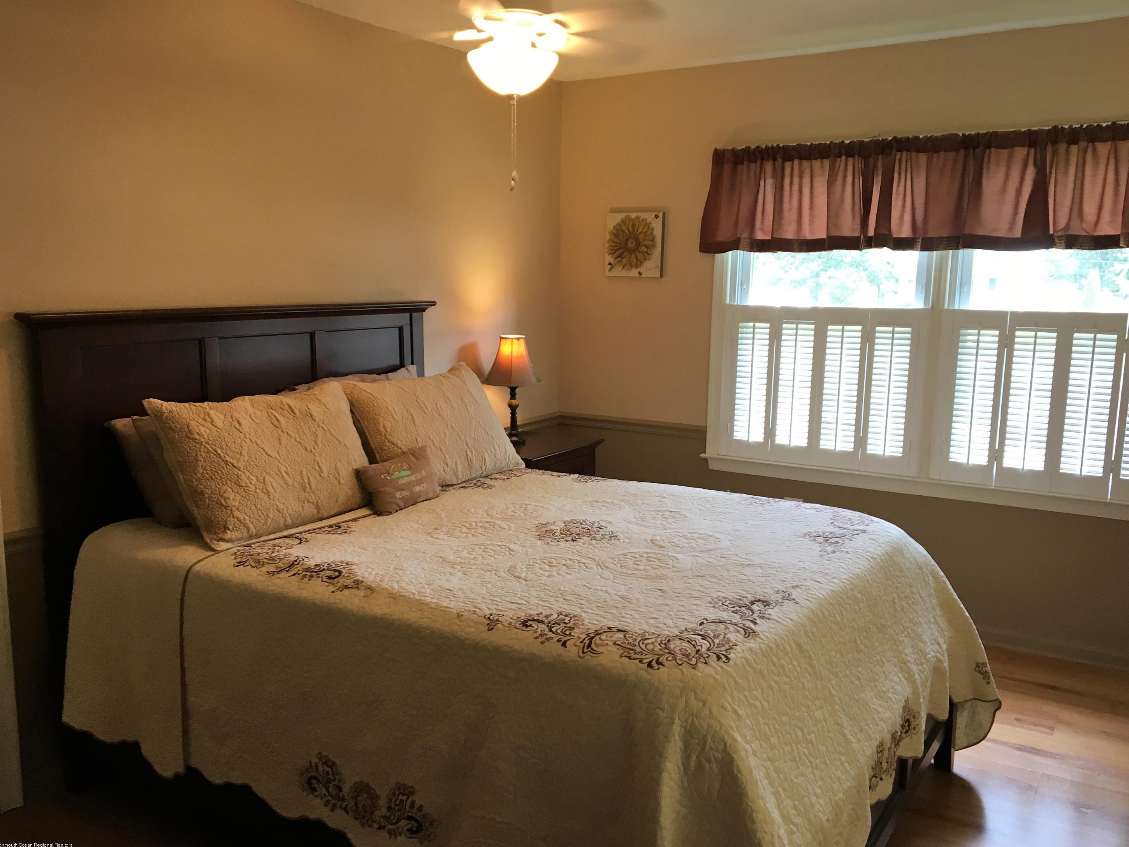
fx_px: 978
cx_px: 561
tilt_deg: -7.9
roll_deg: -0.4
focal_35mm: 30
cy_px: 434
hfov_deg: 60.0
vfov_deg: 46.8
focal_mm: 4.15
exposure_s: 1/30
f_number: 2.2
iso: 64
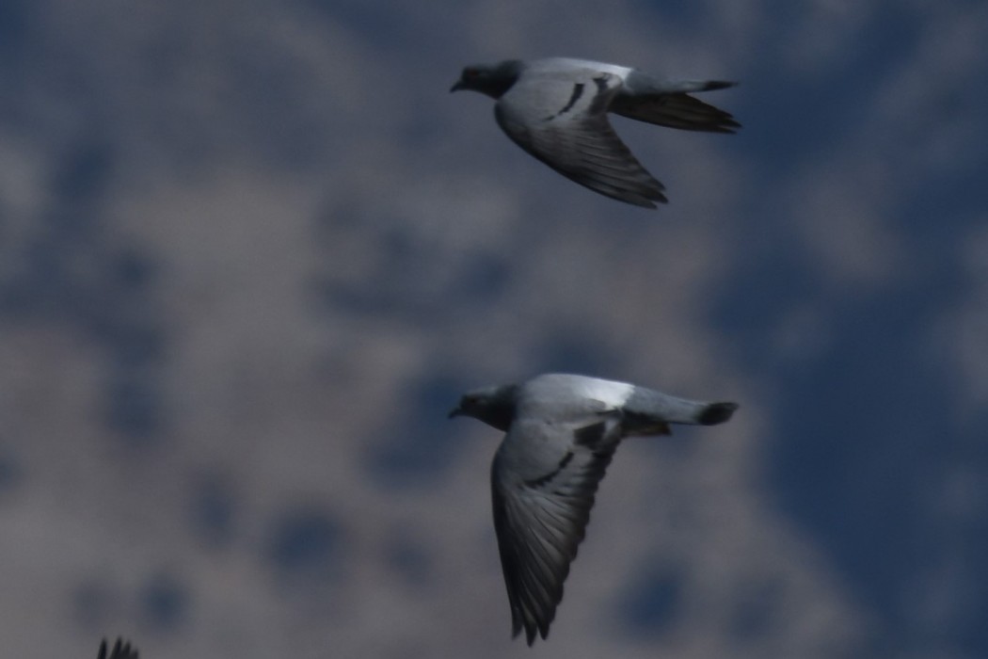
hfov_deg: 2.7
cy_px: 330
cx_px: 494
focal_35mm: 750
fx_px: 20582
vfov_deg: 1.8
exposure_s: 1/1000
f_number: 7.1
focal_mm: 500
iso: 100
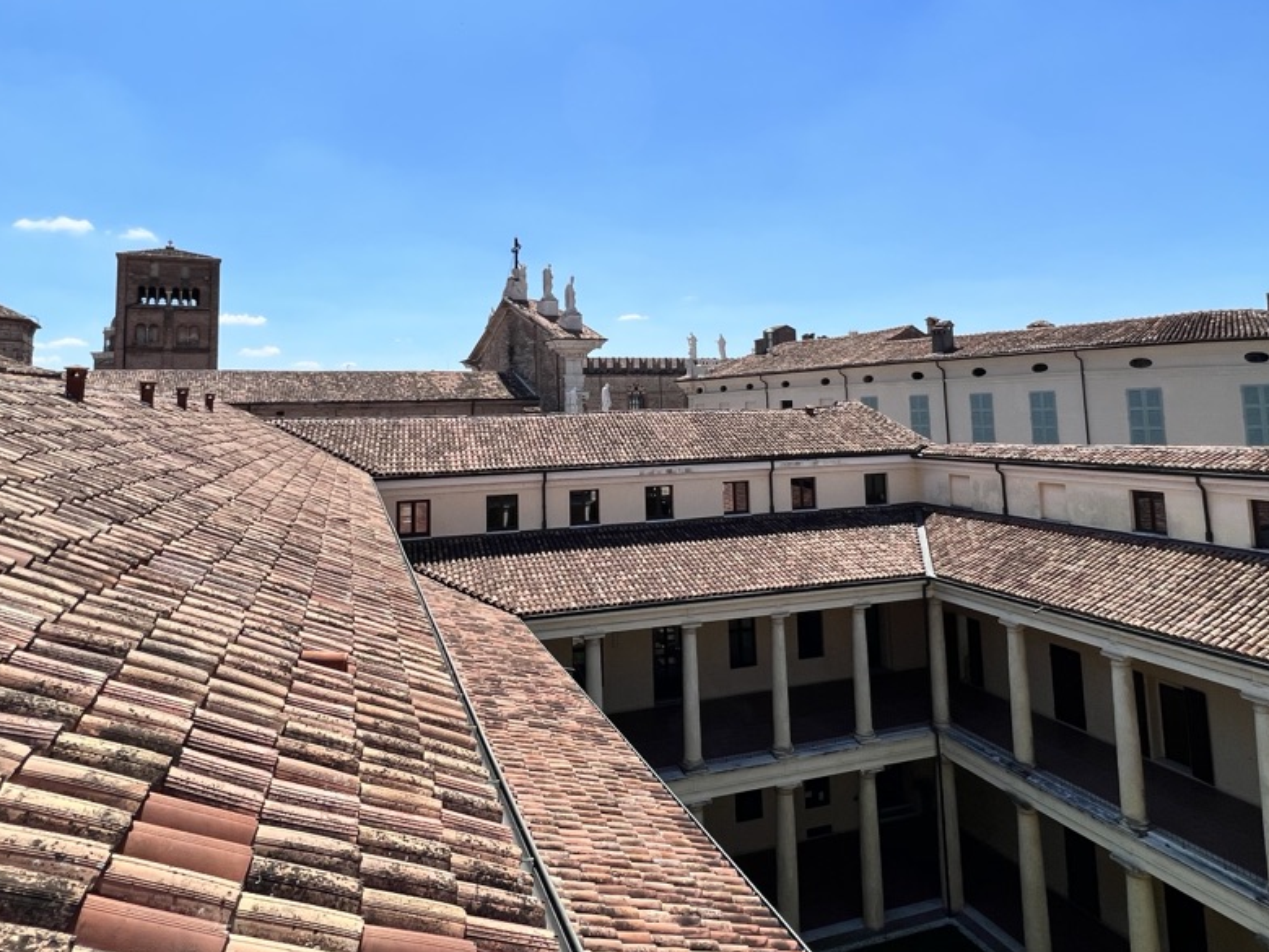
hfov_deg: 81.7
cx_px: 649
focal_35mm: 20
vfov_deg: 64.7
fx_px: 733
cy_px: 338
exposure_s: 1/2874
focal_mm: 1.57
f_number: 1.8
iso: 32
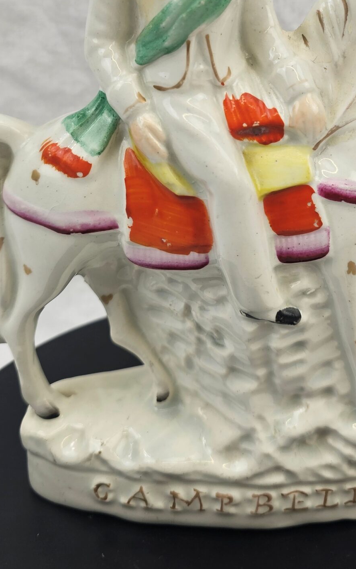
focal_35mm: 44
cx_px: 248
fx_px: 683
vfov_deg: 42.9
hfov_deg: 29.0
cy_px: 104
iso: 25
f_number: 1.7
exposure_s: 1/100
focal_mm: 6.3
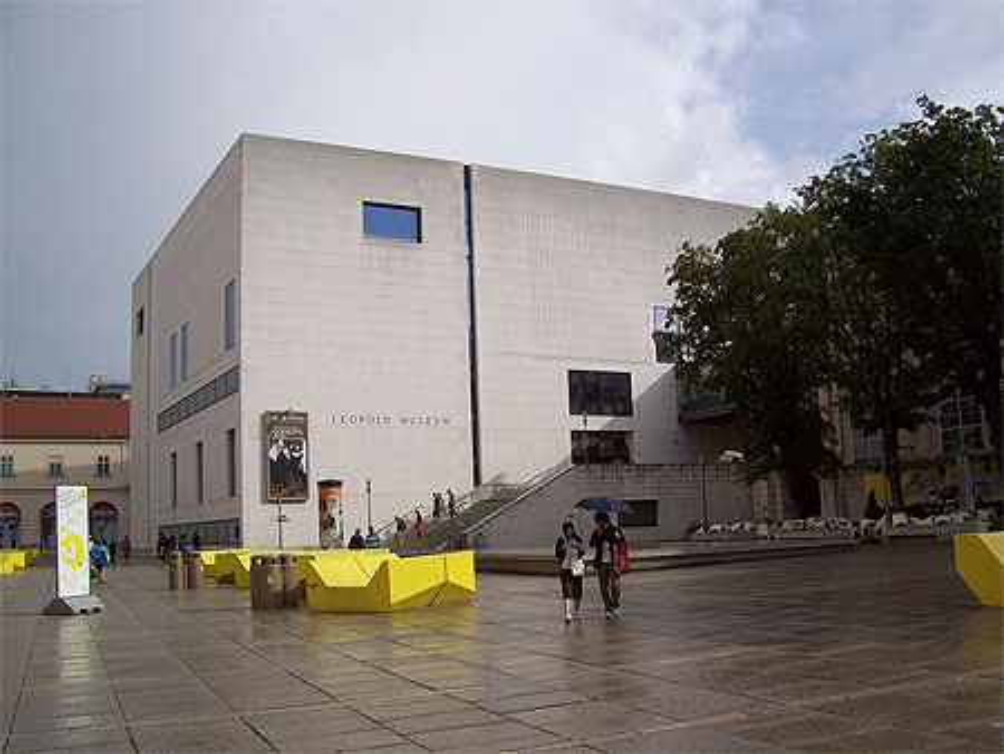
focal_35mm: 36
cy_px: 377
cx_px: 502
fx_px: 1045
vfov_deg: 39.7
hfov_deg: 51.3
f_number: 4.8
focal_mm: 6
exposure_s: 1/741
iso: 80
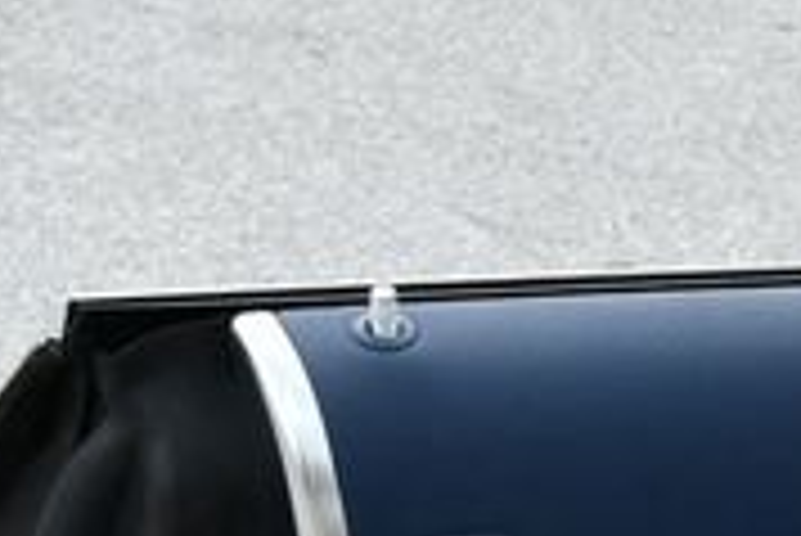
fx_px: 3207
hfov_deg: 13.2
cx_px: 1296
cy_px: 779
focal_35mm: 144
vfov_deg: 9.3
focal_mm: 20
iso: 180
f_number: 8
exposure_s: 1/250
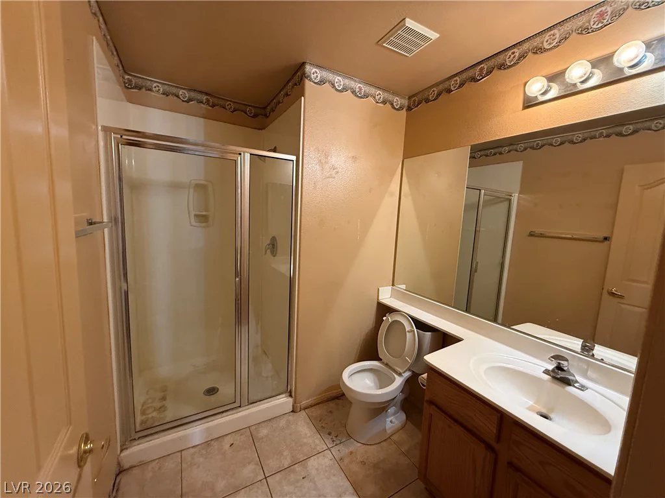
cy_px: 249
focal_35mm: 14
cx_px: 332
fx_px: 269
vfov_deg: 85.7
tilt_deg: -9.5
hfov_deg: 102.1
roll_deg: -3.7
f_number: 2.2
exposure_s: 1/60
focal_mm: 2.22
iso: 320
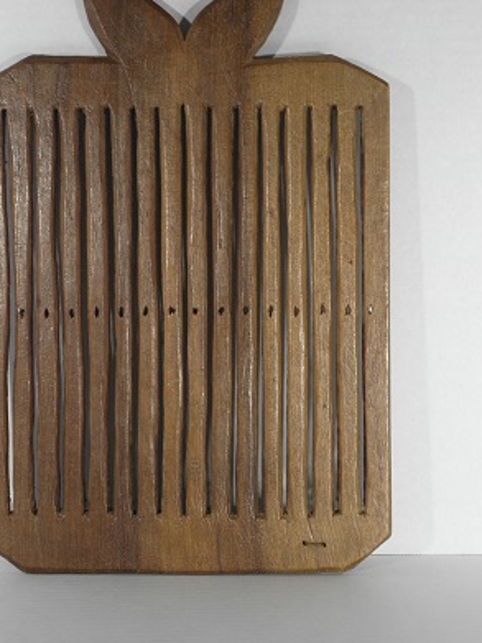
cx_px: 205
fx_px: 1709
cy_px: 278
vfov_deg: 21.3
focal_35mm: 92
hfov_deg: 16.0
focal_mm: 15.6
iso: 100
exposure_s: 1/10
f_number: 2.4
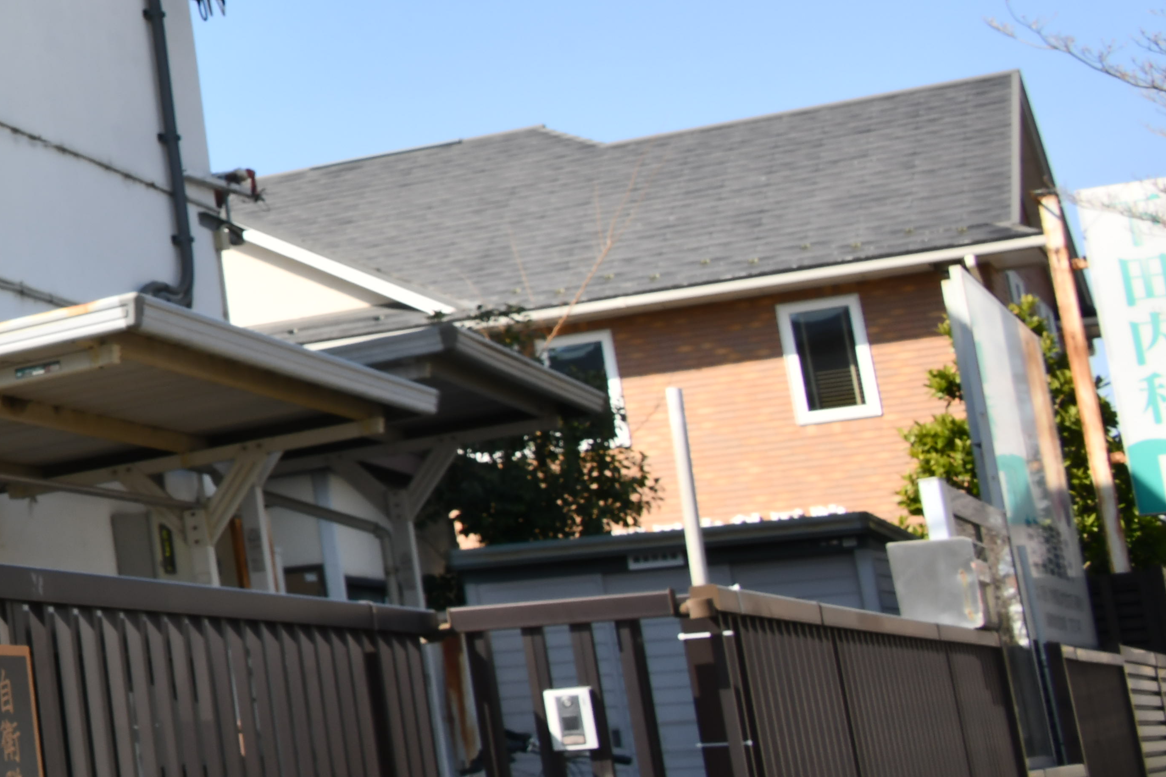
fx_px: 2721
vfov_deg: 16.1
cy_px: 114
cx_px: -581
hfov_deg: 20.6
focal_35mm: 84
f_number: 14
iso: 125
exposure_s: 1/125
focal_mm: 28
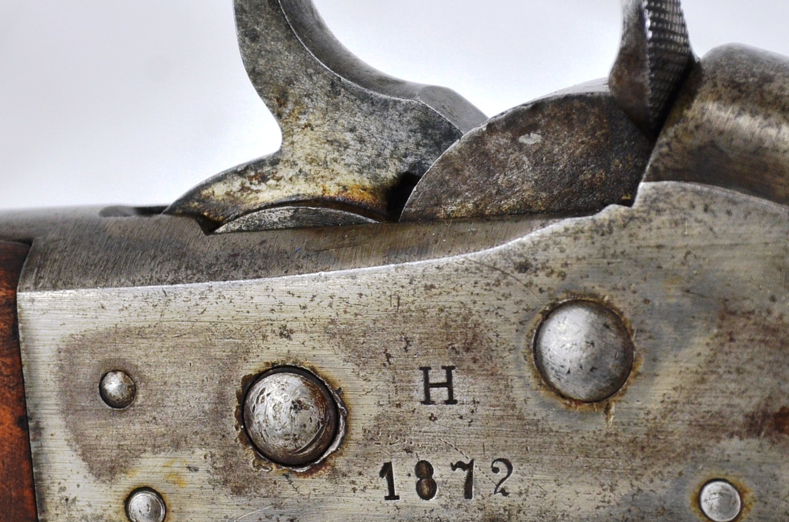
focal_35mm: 376
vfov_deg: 3.6
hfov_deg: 5.5
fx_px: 8222
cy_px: 434
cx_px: 486
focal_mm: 135
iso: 800
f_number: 5.6
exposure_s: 1/250
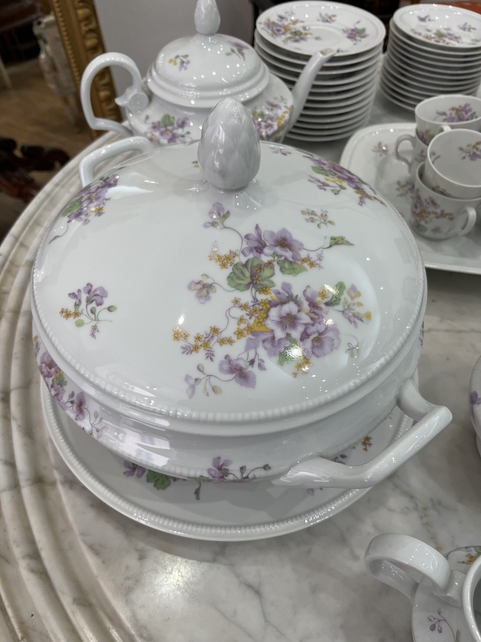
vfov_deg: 67.3
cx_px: 240
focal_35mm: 26
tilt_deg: -52.8
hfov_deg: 53.1
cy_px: 321
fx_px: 482
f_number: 1.6
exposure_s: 1/100
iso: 64
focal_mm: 5.1
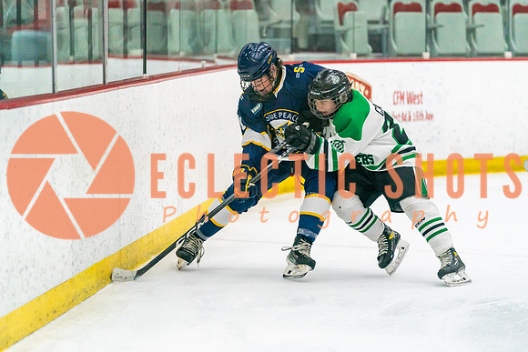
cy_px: 176
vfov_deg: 7.8
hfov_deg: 11.7
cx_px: 264
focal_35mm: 175
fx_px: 2572
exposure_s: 1/1600
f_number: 2.8
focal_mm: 162
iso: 4000
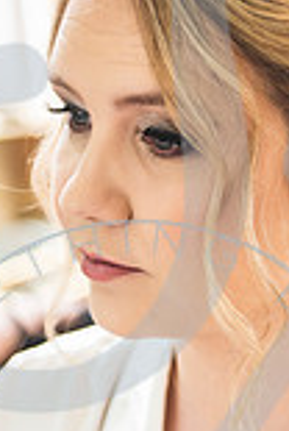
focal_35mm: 168
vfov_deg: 12.2
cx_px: 264
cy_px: 267
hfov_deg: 8.2
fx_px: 2014
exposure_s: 1/125
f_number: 2.8
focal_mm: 58
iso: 400
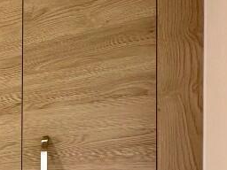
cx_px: -200
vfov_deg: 24.0
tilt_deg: +1.1
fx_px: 367
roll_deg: -1.2
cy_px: 197
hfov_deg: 20.7
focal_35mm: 56
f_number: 2.2
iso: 160
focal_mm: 2.22
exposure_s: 1/100
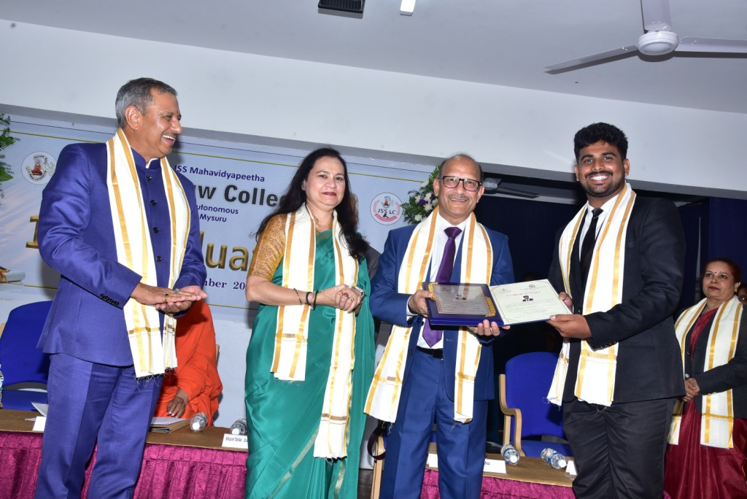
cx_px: 374
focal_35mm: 35
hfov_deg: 54.4
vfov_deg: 37.9
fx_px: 727
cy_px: 250
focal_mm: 35
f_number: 8
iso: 800
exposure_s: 1/160
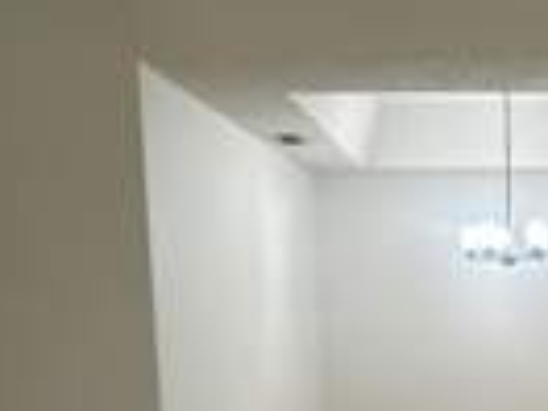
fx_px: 807
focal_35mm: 51
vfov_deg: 27.2
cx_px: 515
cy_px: 392
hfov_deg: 34.9
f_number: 2.2
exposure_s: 1/60
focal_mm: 2.22
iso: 160
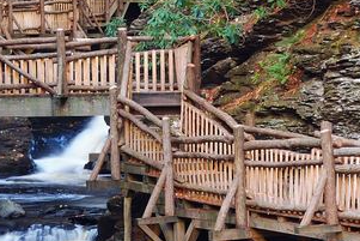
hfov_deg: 13.4
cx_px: 83
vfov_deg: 9.0
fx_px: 1531
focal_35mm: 153
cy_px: 107
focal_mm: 30
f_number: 5.6
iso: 100
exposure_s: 1/1.6
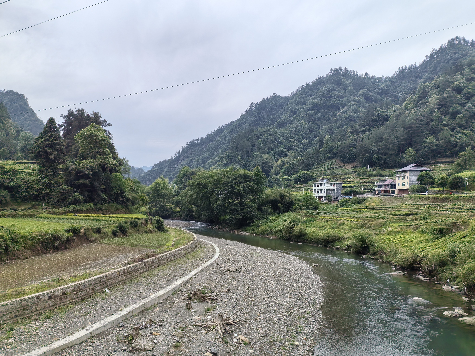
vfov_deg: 51.4
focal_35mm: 27
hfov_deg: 65.3
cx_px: 238
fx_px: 370
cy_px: 178
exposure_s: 1/2342
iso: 50
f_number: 1.9
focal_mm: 5.52
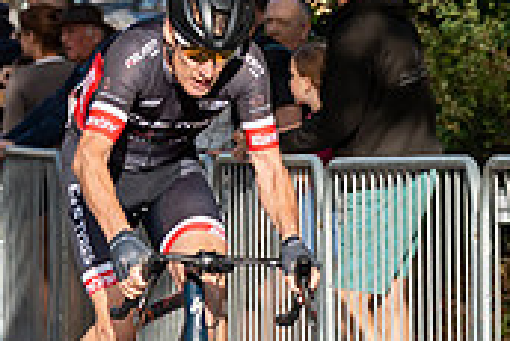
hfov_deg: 4.0
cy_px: -105
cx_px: 230
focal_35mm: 519
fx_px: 7359
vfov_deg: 2.7
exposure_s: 1/1000
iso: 250
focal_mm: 101
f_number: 5
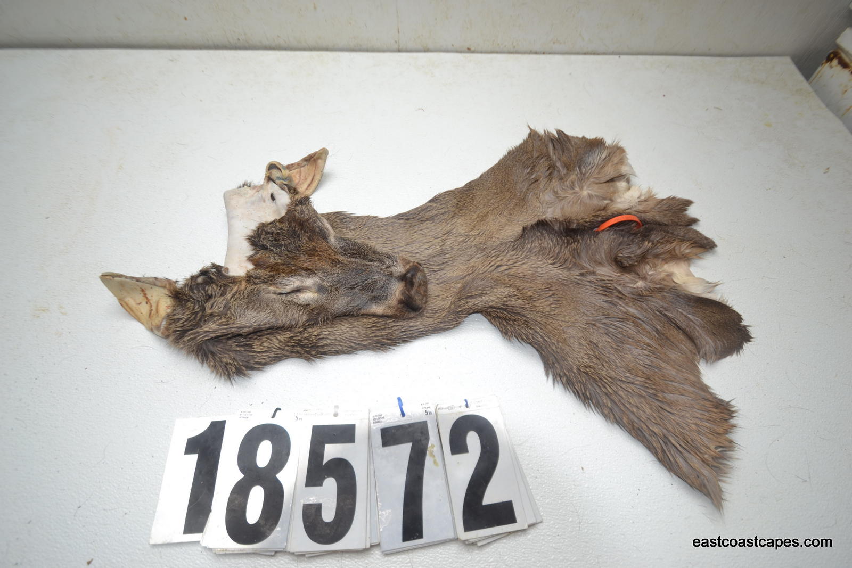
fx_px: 355
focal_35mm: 15
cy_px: 284
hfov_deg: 100.4
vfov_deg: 77.3
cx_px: 426
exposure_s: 1/160
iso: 100
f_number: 4
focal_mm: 10
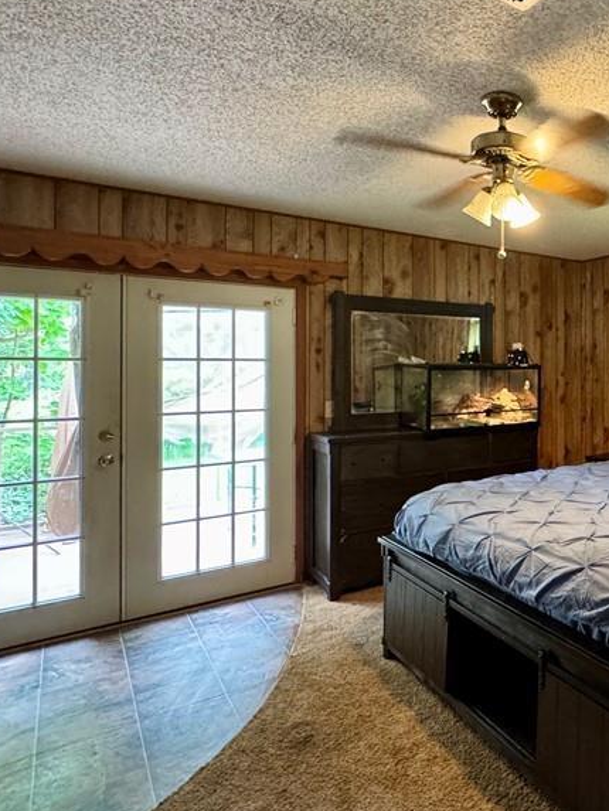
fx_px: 586
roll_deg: -0.3
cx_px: 595
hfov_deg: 46.8
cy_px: 365
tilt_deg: -0.3
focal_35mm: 25
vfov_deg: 69.2
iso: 1000
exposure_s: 1/60
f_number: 2.2
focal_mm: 2.22
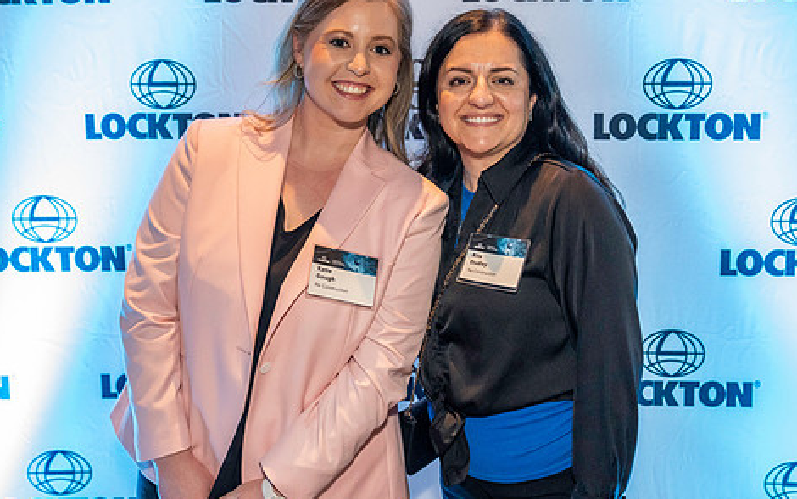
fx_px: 956
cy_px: 215
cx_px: 415
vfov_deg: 29.2
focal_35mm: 44
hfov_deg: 45.2
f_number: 4
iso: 6400
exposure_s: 1/160
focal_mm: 35
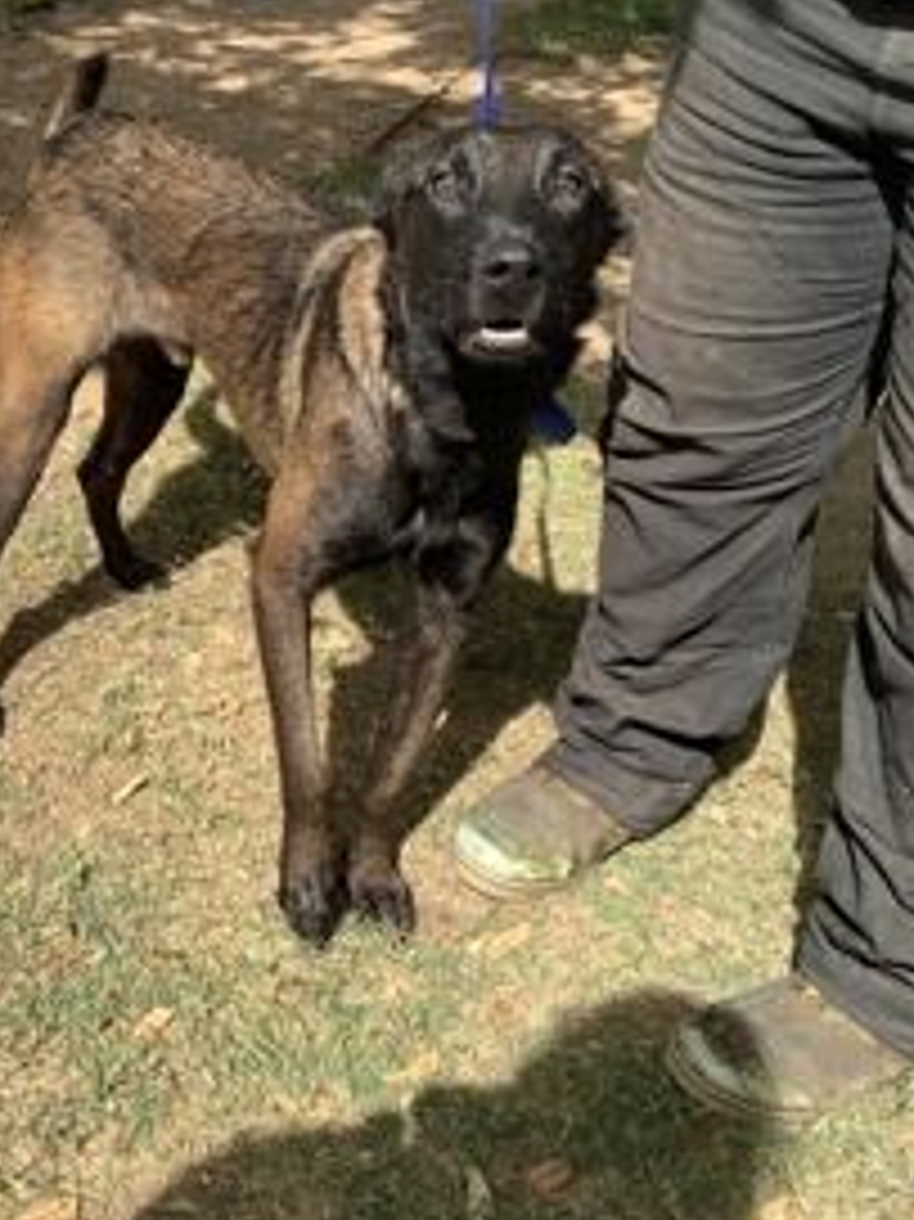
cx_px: 232
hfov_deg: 29.8
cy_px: 581
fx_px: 1691
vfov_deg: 39.7
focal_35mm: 48
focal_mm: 3.3
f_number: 2.4
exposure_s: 1/519
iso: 25
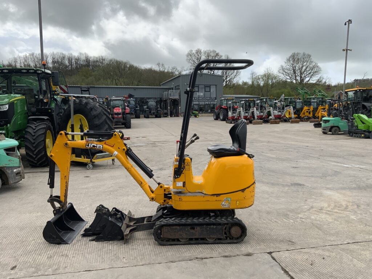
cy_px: 140
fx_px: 312
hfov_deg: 61.7
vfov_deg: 48.2
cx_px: 186
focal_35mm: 29
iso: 16
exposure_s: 1/1577
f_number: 1.8
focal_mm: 3
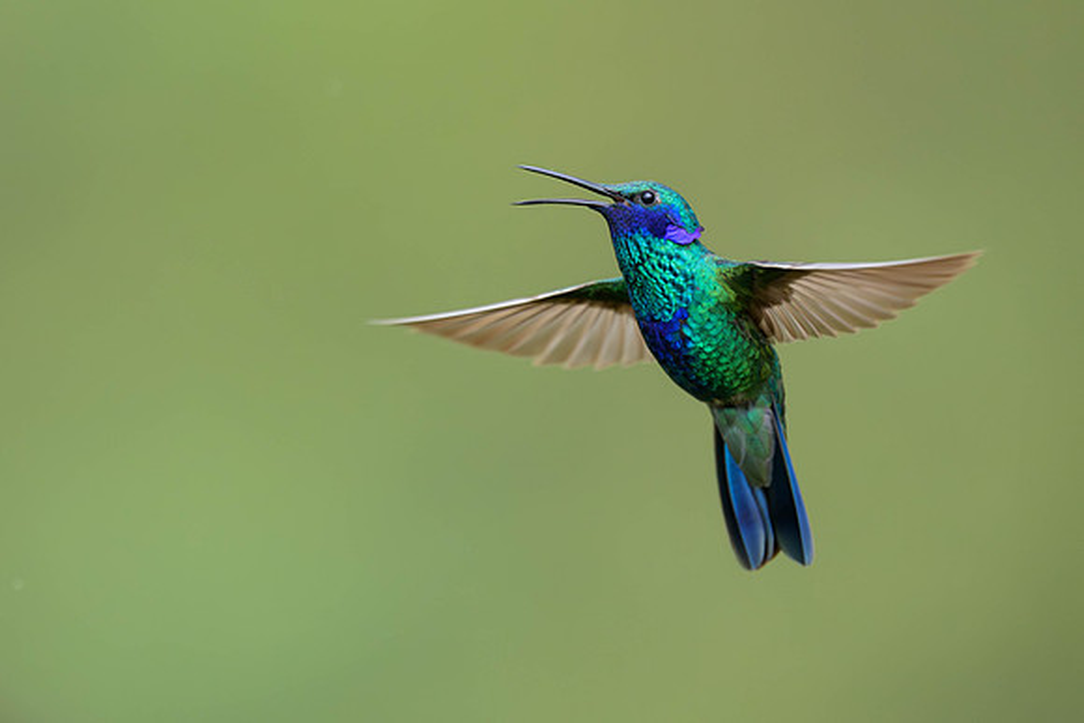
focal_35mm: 702
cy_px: 280
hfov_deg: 2.9
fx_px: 21129
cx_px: 150
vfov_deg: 2.0
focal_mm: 400
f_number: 3.2
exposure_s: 1/2500
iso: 1800
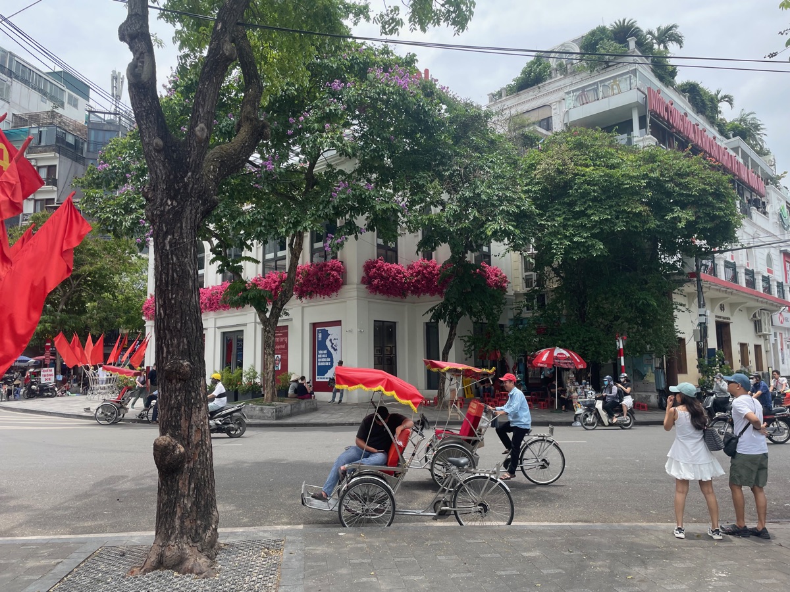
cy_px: 296
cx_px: 395
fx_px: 593
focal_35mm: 26
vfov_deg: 53.1
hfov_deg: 67.3
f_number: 1.6
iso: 32
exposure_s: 1/1825
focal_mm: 4.2
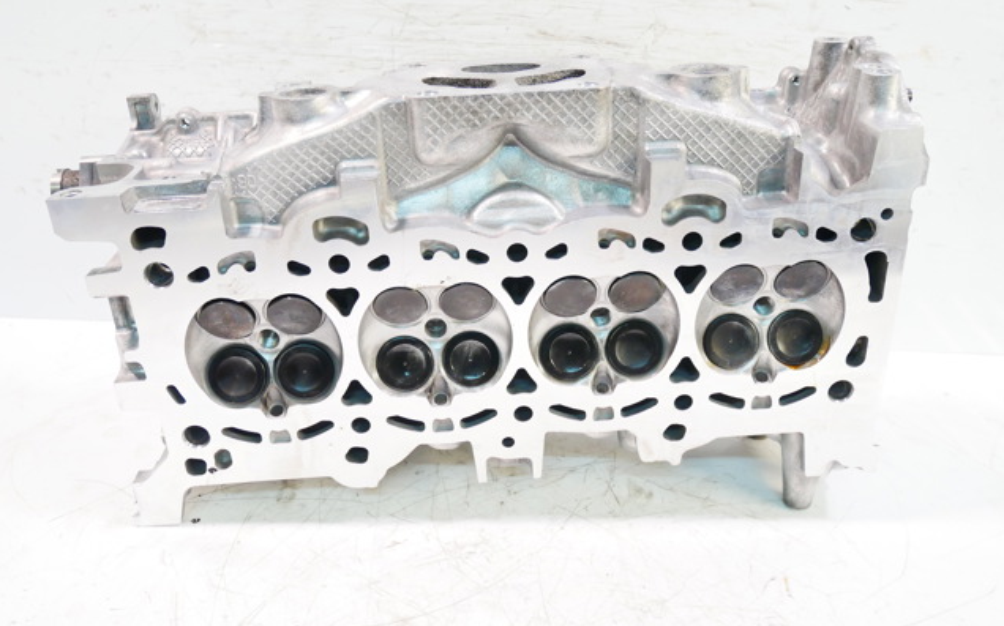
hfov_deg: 59.7
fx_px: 875
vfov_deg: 39.4
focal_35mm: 32
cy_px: 289
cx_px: 504
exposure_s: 1/60
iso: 1250
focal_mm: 15
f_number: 3.8
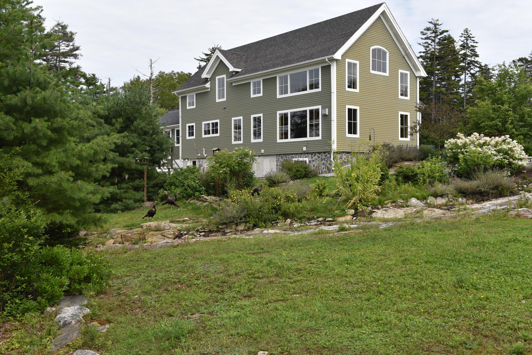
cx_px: 266
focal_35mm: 36
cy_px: 178
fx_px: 532
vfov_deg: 36.9
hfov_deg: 53.1
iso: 100
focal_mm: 36
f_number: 7.1
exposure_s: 1/200
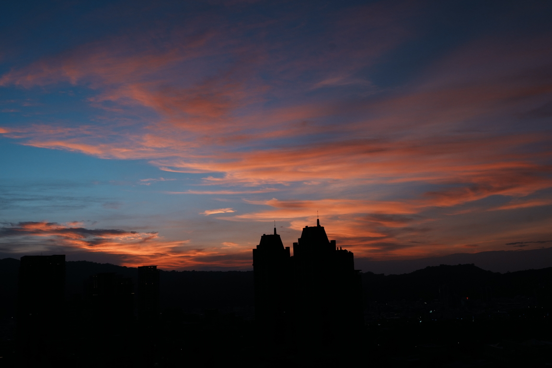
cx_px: 276
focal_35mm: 34
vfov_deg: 38.9
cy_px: 184
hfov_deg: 55.8
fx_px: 521
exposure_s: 1/50
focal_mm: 23
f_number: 11
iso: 400
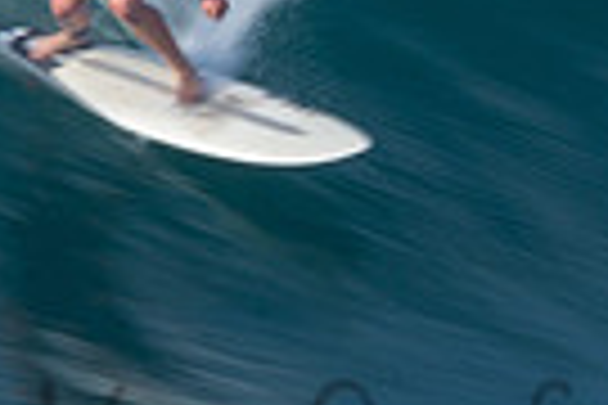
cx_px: 504
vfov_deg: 0.4
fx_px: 54429
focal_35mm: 3223
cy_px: 412
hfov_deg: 0.6
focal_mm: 500
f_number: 25
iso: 100
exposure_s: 1/30
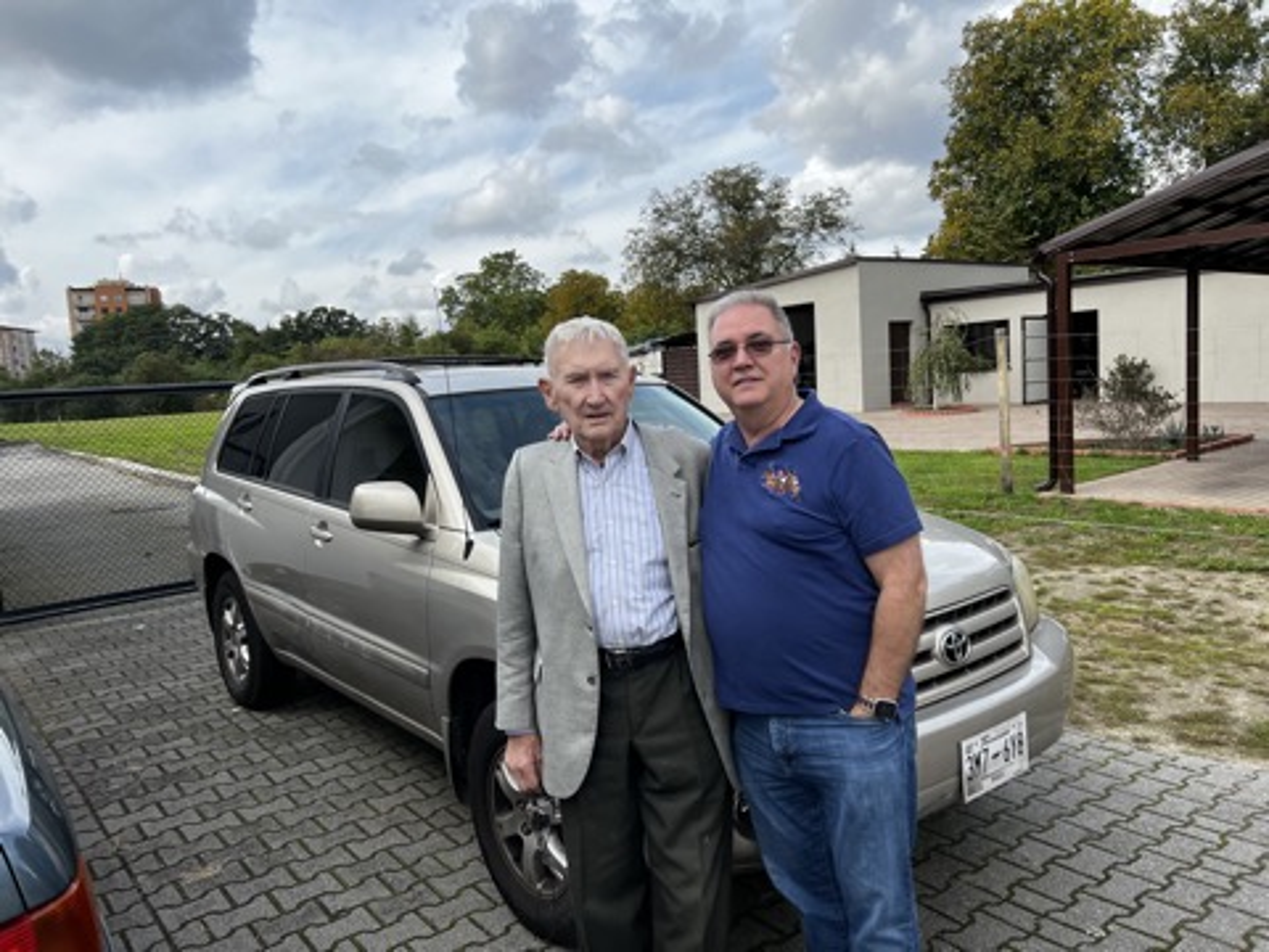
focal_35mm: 26
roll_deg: +2.7
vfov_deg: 53.1
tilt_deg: -6.7
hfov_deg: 67.3
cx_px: 634
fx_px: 953
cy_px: 476
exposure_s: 1/1934
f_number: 1.5
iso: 50
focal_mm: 5.7
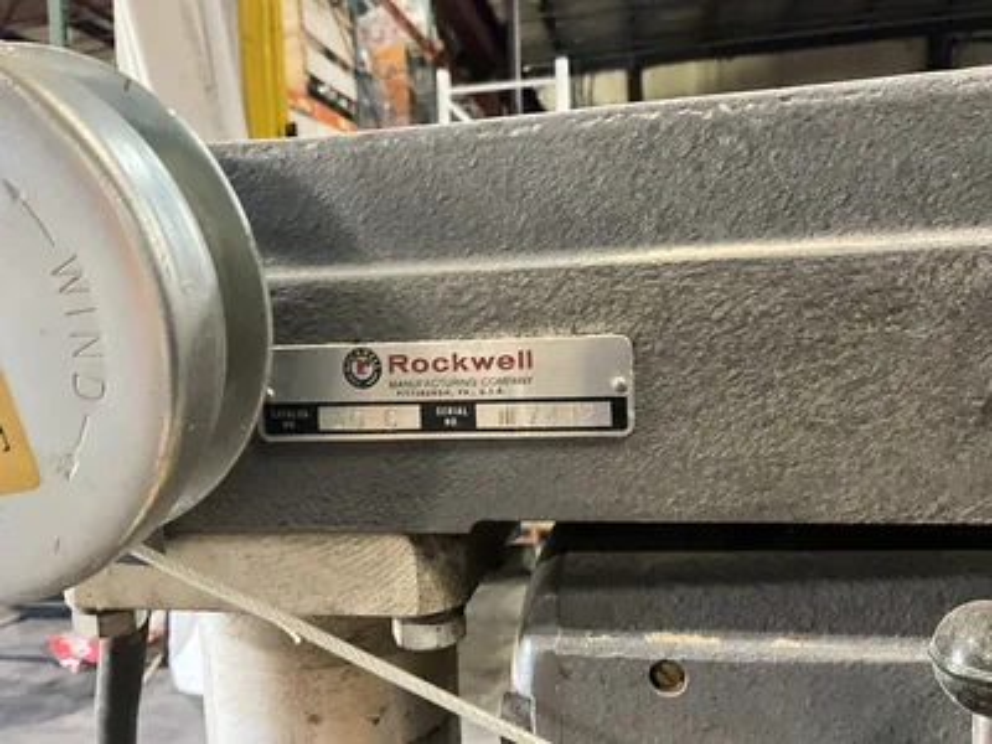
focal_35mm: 29
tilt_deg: -5.0
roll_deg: +2.0
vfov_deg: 48.2
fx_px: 831
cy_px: 372
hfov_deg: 61.7
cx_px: 496
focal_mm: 3
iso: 400
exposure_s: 1/30
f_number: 1.8
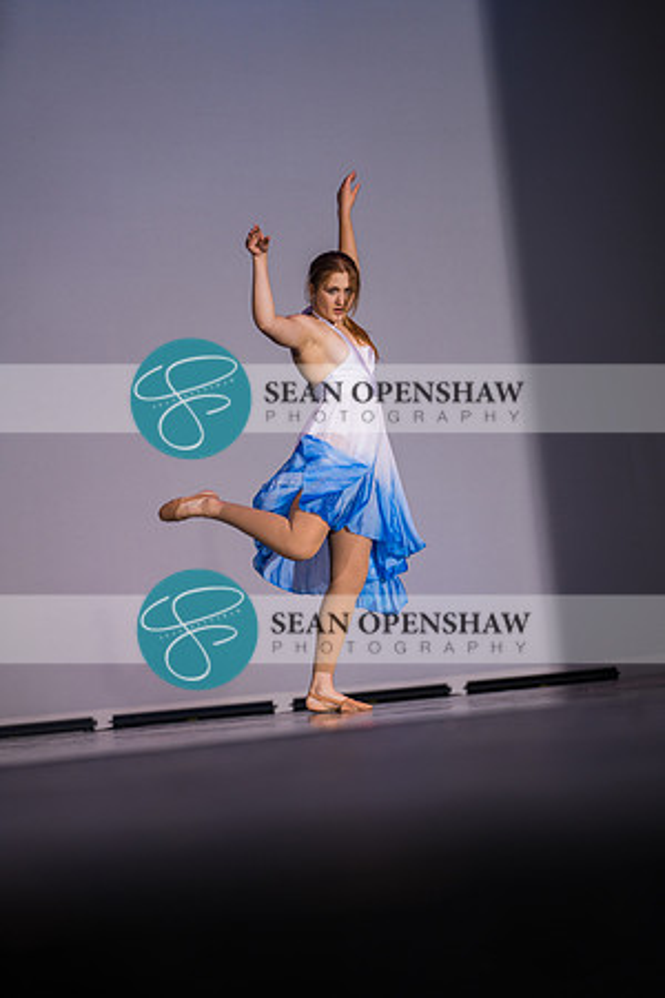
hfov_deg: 16.1
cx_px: 332
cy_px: 499
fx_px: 2355
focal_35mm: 85
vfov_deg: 23.9
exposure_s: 1/500
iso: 400
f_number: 2.8
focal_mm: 85
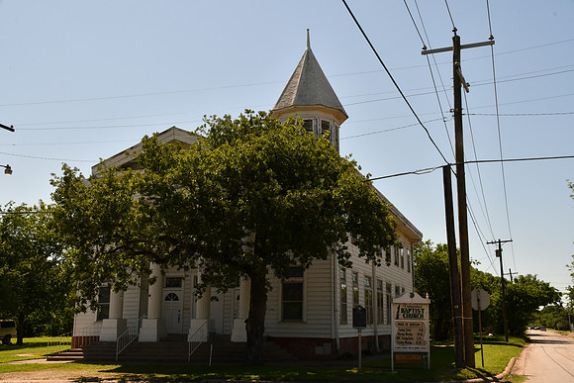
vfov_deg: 31.9
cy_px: 192
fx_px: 670
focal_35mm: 42
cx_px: 287
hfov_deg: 46.4
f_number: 20
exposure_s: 1/200
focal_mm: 28
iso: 200
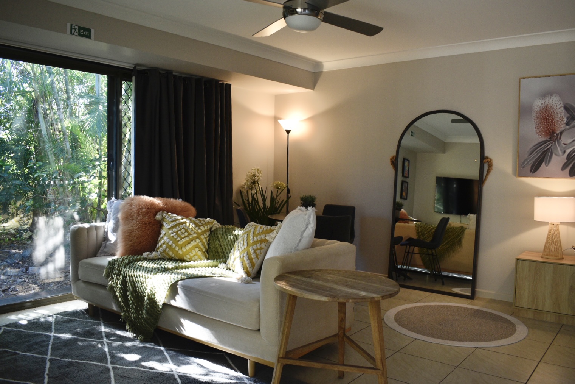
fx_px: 431
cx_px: 288
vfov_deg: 47.9
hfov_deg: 67.4
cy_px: 192
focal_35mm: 27
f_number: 5
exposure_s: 1/100
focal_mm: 18
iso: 400
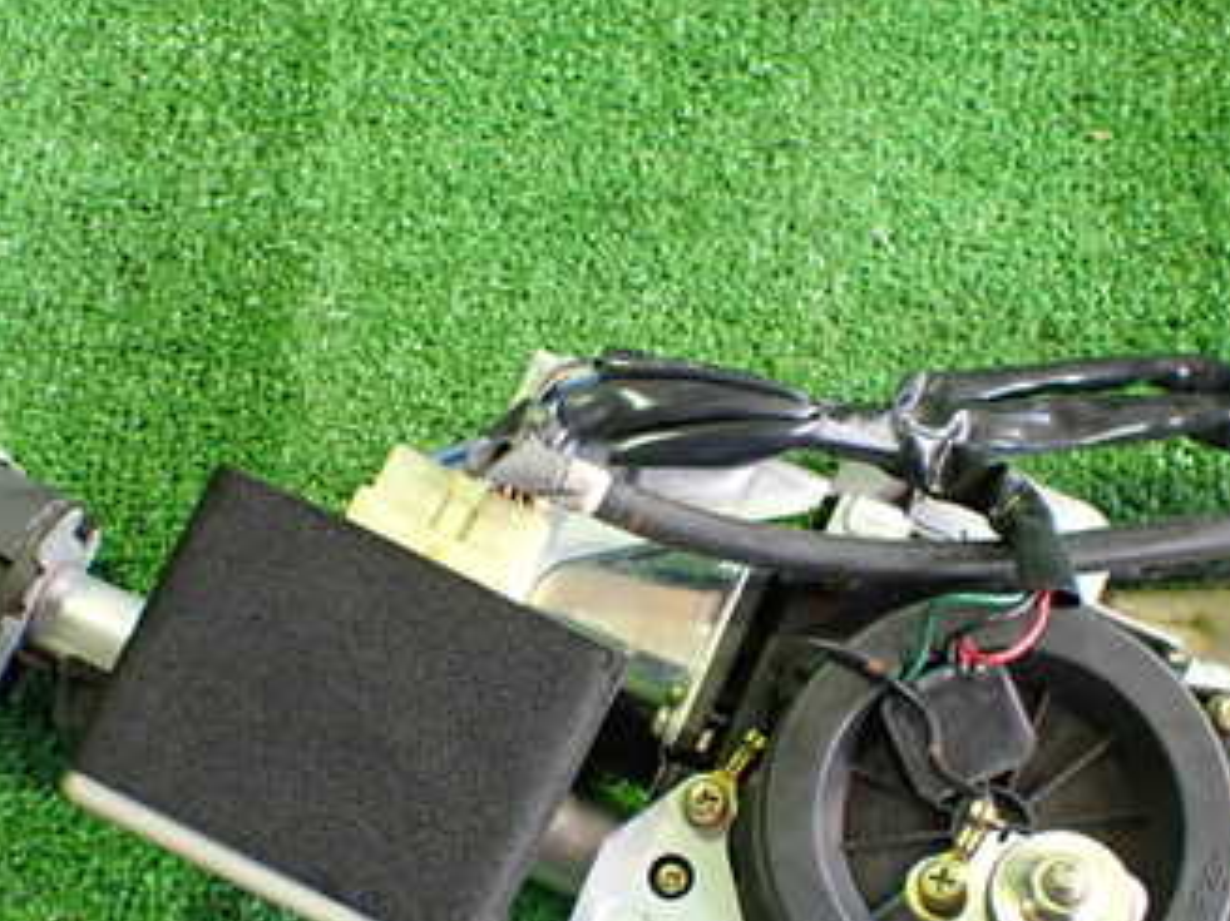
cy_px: 624
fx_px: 1954
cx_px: 553
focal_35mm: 55
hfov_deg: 34.9
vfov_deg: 26.4
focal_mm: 5.4
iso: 800
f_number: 2.3
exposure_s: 1/60
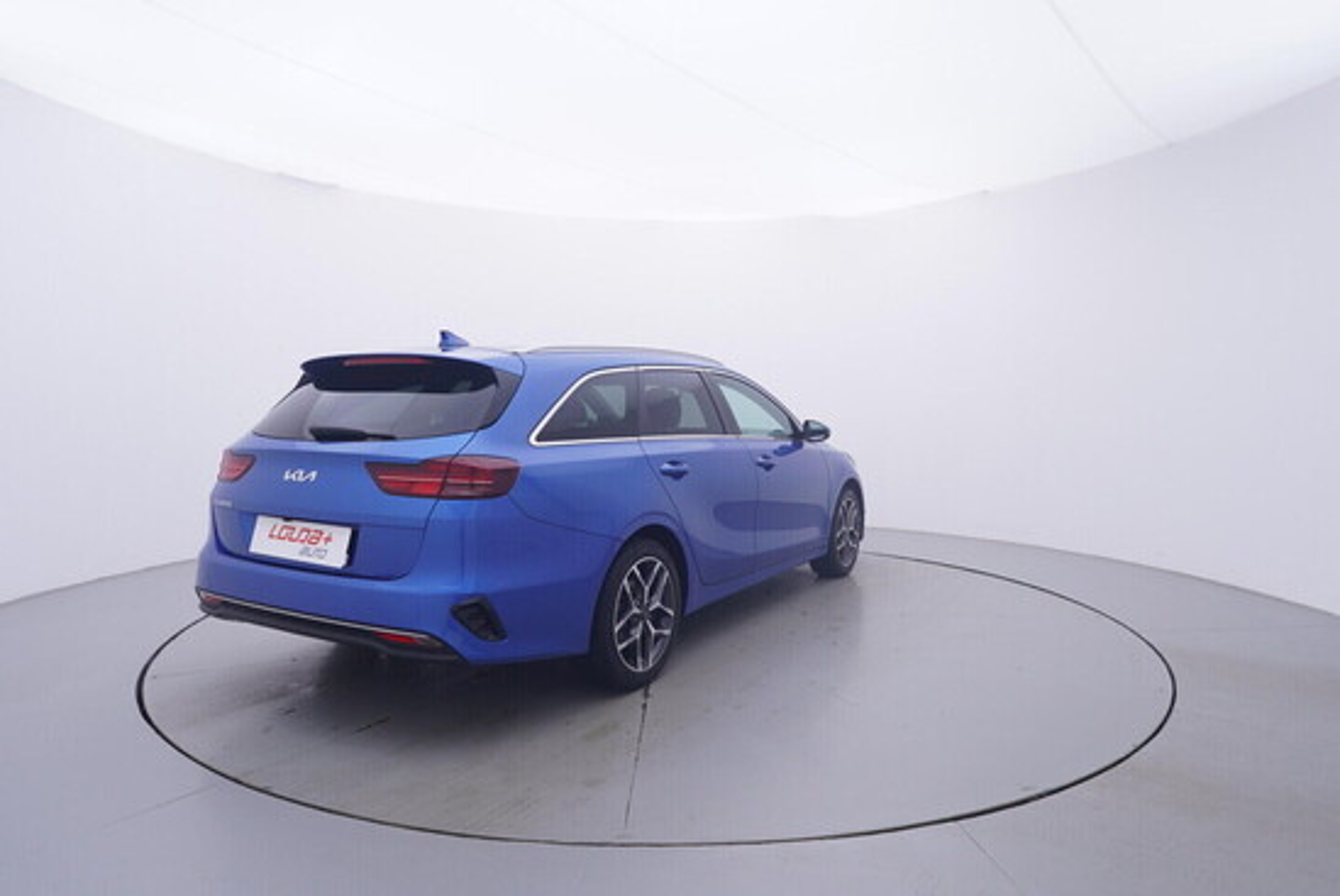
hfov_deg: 77.3
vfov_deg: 56.2
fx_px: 838
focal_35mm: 22
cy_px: 448
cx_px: 670
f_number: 5
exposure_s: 1/80
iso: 200
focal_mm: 15
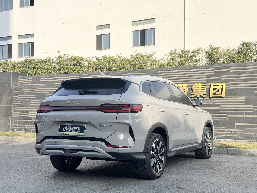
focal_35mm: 48
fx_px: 356
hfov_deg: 39.7
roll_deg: -0.5
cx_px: 128
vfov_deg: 30.3
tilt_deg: +2.1
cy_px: 96
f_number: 1.78
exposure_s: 1/4878
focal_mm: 6.76
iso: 64
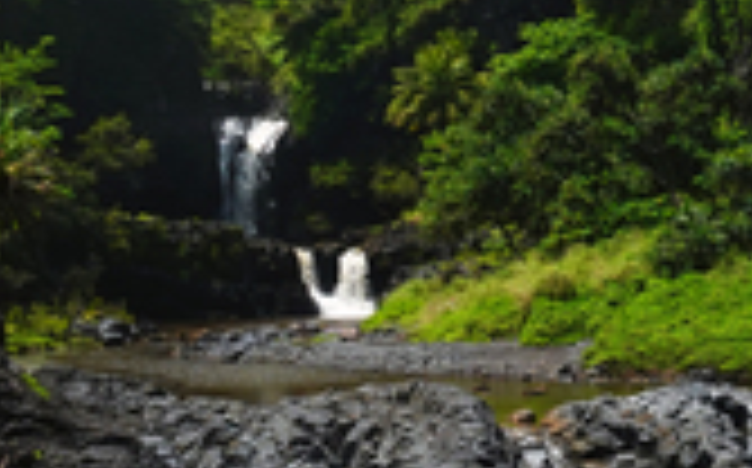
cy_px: 520
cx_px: 995
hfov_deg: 19.3
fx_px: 2027
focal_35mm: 99
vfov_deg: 12.9
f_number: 4
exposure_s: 1/500
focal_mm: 10.8
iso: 200
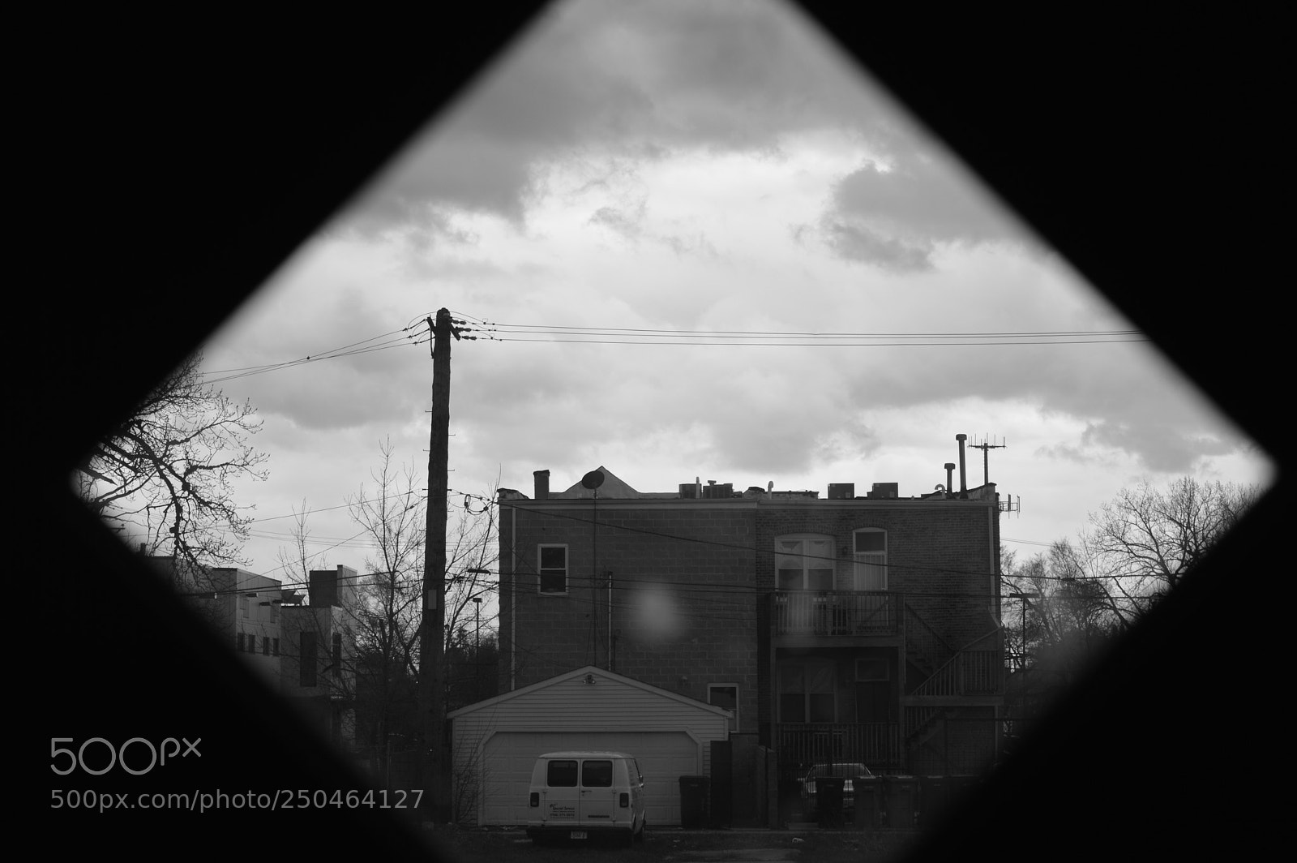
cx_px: 648
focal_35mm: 82
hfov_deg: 24.6
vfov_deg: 16.5
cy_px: 432
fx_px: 2970
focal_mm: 55
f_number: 6.3
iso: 100
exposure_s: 1/160
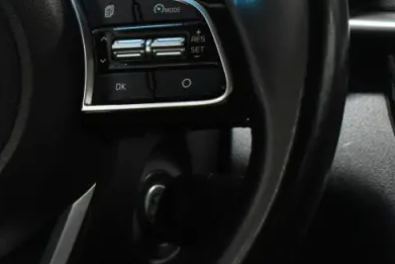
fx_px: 1723
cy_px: 46
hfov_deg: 12.7
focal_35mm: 157
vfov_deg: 8.7
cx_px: -94
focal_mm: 32
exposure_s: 1/60
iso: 3200
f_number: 4.5
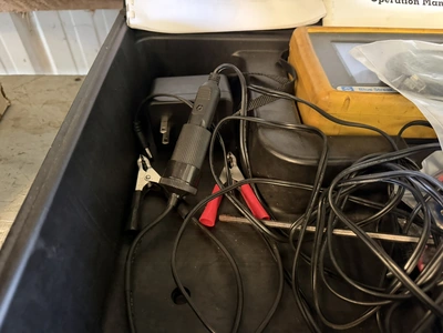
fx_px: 307
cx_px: 222
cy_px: 166
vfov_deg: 56.8
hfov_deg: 71.6
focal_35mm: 24
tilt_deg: -45.6
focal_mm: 6.76
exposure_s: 1/30
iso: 1250
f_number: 1.78
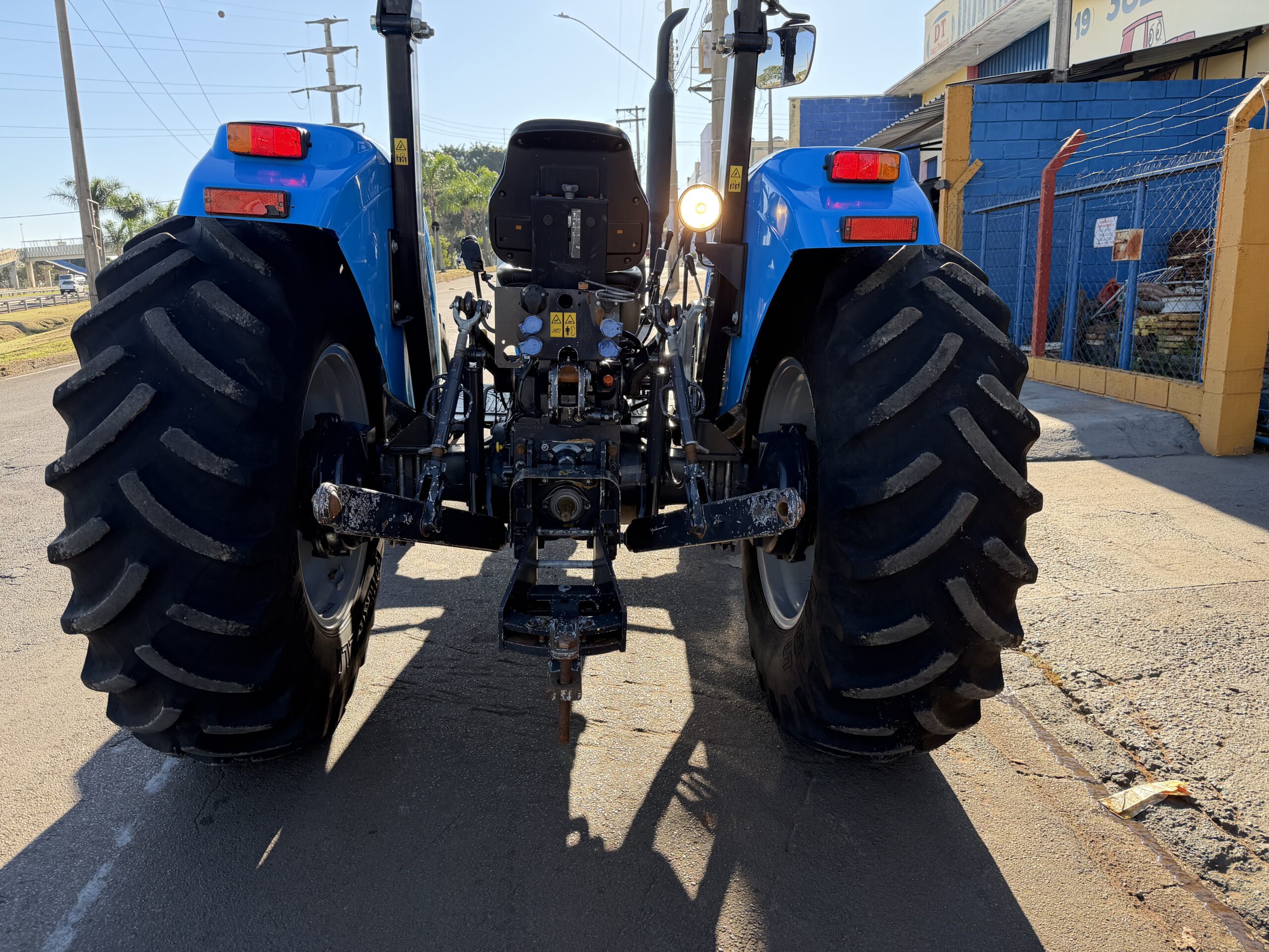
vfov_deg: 56.8
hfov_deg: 71.6
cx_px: 634
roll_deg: +1.6
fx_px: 880
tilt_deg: -12.4
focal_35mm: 24
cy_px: 476
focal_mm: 6.76
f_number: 1.78
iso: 100
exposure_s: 1/840
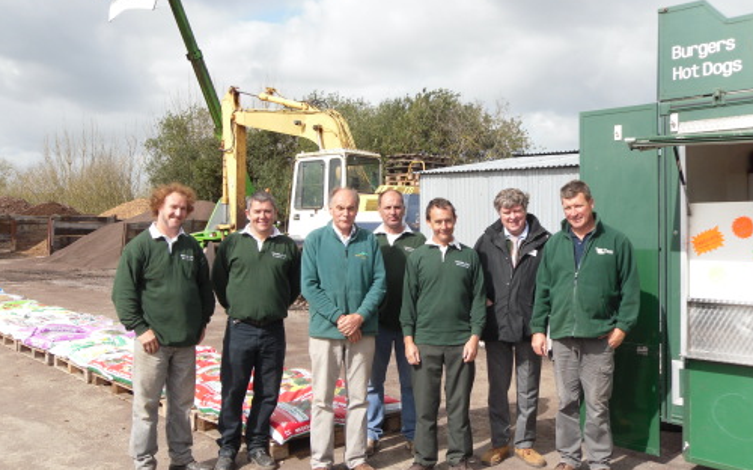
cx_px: 381
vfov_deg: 33.5
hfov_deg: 51.6
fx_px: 779
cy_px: 232
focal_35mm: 38
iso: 80
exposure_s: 1/107
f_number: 8.2
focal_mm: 6.3
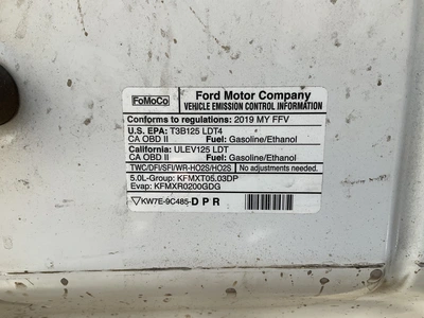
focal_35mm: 29
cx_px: 212
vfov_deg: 48.2
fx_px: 355
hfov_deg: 61.7
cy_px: 159
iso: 25
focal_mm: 3
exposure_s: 1/749
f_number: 1.8
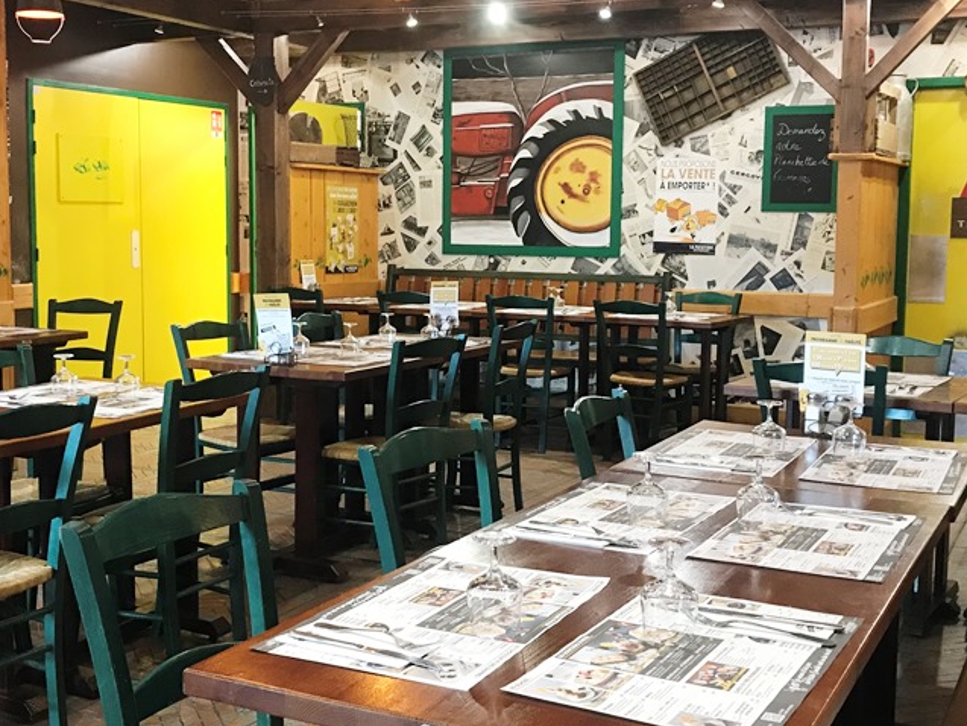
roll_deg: -0.3
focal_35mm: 45
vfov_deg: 32.2
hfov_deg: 42.1
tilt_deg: -5.5
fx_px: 1257
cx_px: 455
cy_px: 357
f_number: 1.8
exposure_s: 1/17
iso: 64
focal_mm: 3.99
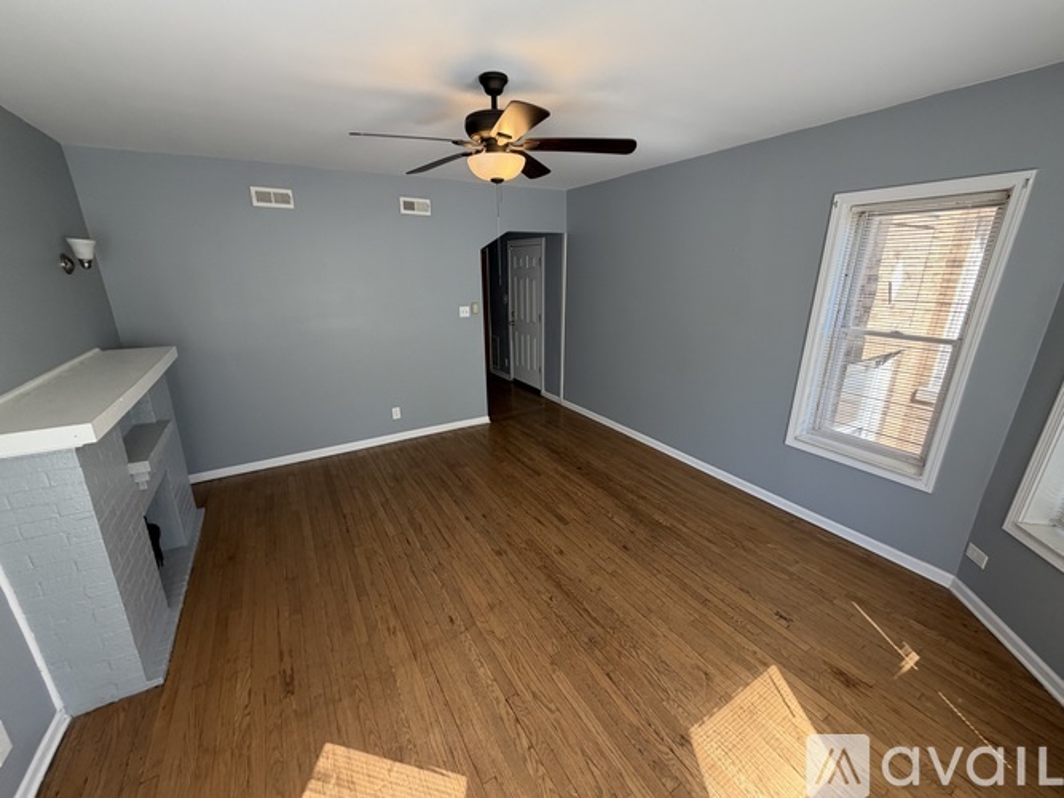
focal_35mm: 14
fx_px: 430
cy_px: 399
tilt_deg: -17.1
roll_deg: +0.8
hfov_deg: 102.1
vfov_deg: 85.7
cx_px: 532
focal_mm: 2.22
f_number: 2.2
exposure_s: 1/120
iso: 125
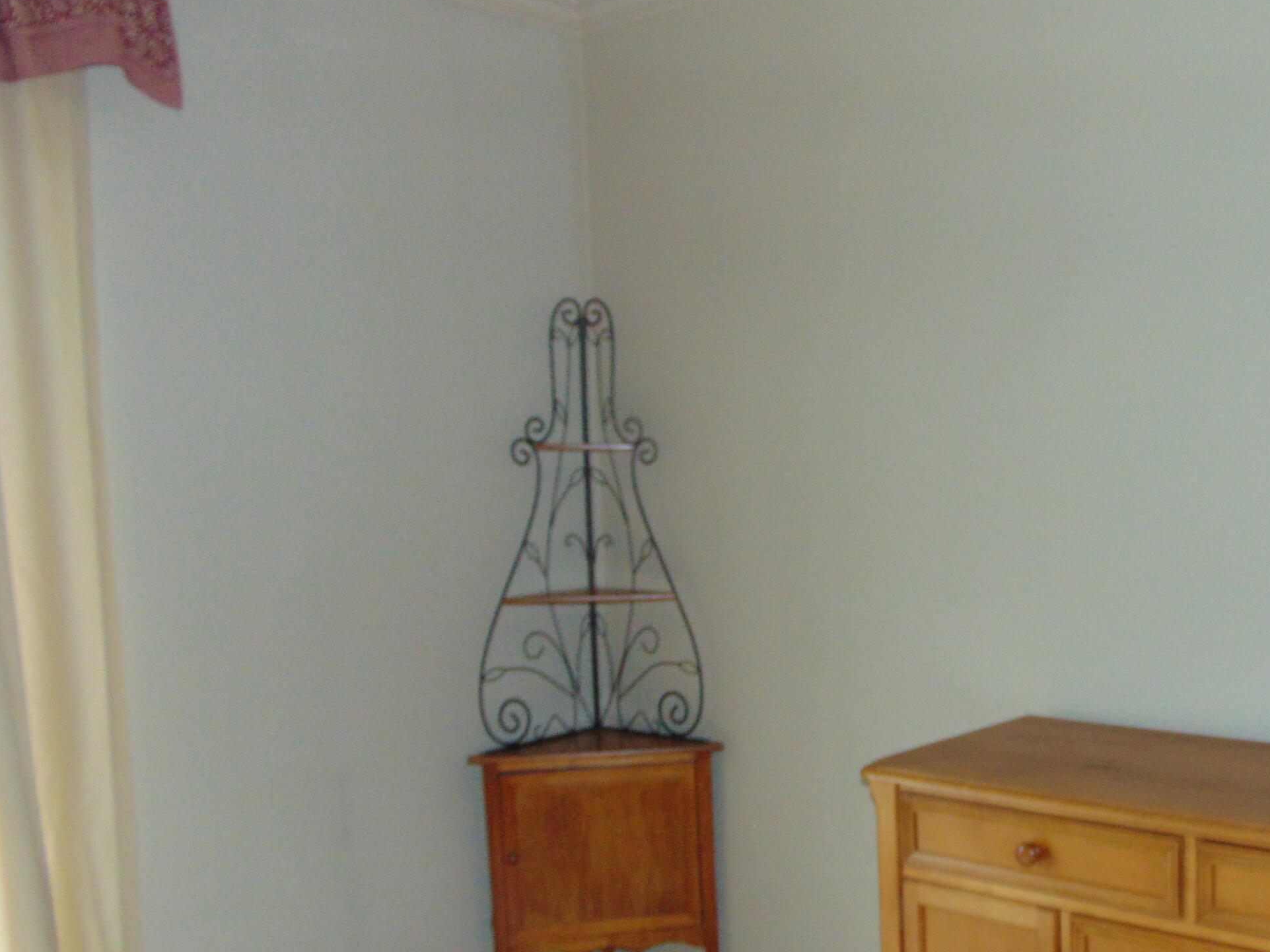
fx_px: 1431
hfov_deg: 46.4
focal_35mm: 39
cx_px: 925
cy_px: 649
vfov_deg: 36.4
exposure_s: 1/30
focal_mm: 4.5
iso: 200
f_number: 3
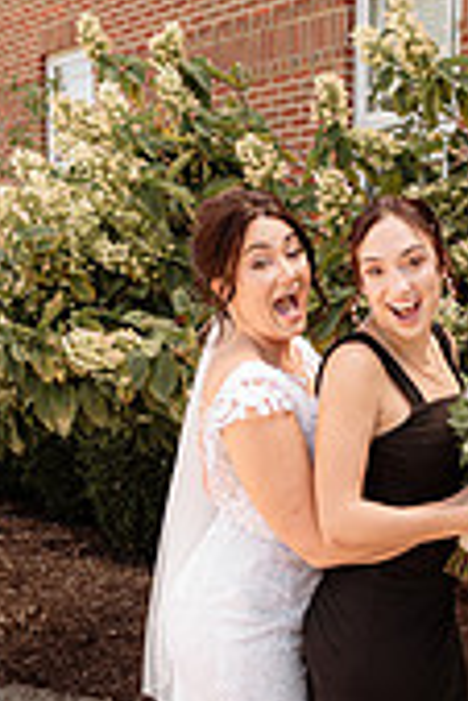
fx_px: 1245
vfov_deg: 31.2
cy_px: 448
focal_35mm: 64
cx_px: 298
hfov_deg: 21.2
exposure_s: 1/500
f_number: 2.8
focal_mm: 24
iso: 160
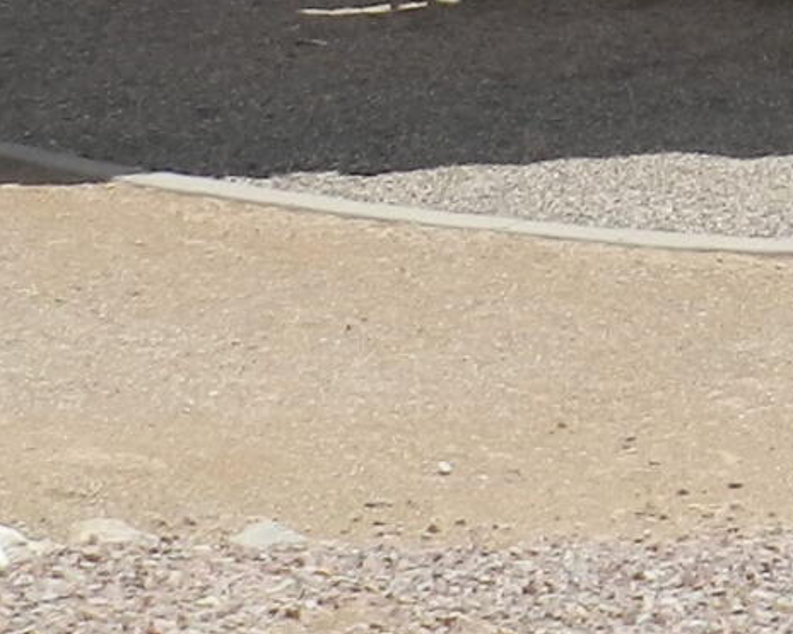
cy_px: -665
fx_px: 5632
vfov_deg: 6.3
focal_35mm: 240
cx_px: 1031
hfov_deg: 8.0
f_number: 4
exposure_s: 1/1500
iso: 160
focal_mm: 6.7
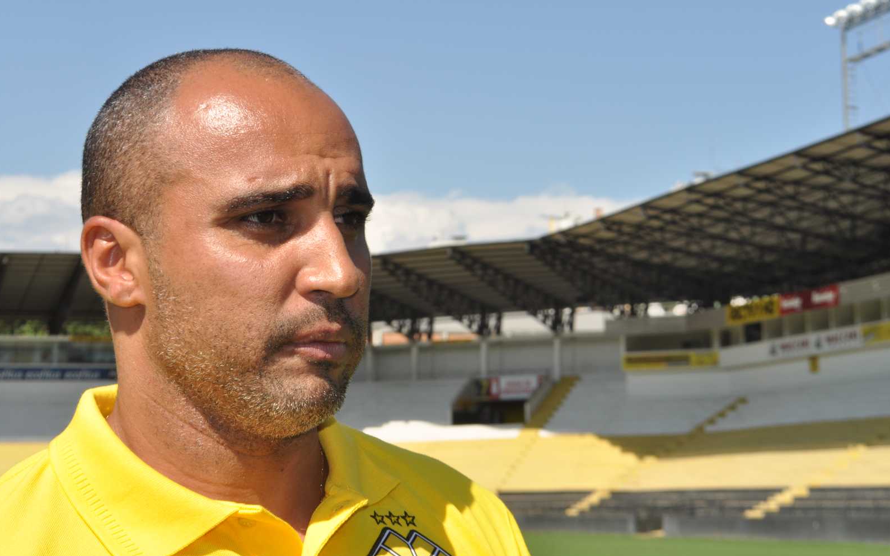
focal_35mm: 85
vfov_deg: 15.5
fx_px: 2050
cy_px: 287
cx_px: 444
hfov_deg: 24.5
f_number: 13
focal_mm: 55
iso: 200
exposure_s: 1/200
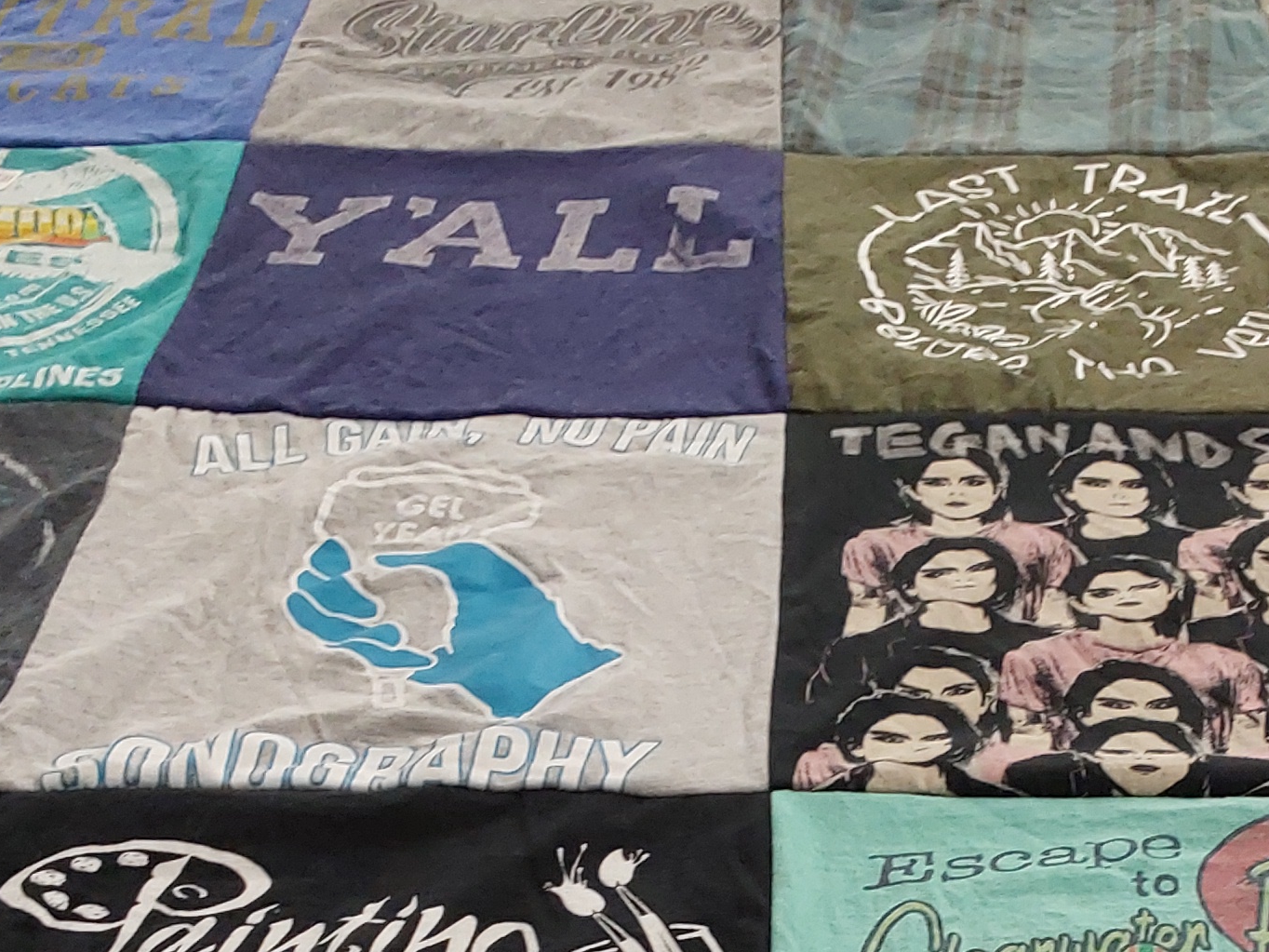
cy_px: 974
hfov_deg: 28.8
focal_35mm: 67
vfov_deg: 21.1
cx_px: 835
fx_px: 2456
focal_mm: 2.91
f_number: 1.9
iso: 125
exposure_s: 1/60
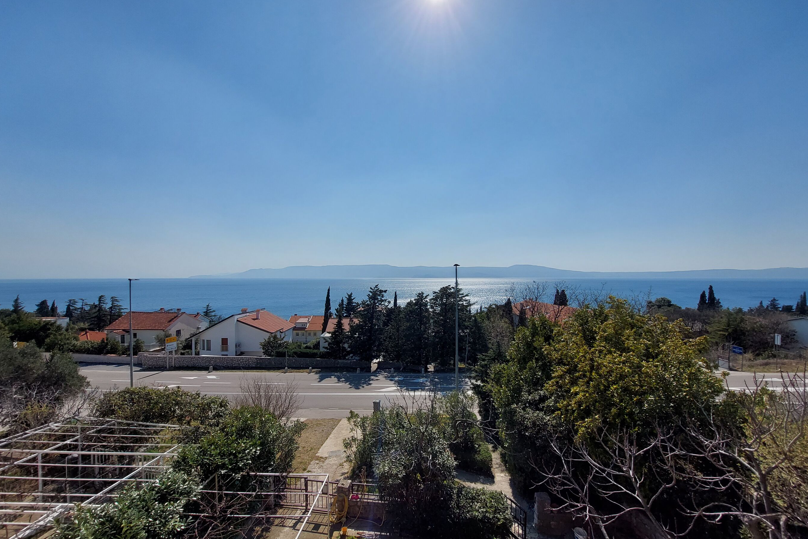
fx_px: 314
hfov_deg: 104.2
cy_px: 278
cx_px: 401
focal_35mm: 14
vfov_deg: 81.2
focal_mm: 1.74
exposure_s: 1/3439
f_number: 2.2
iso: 50
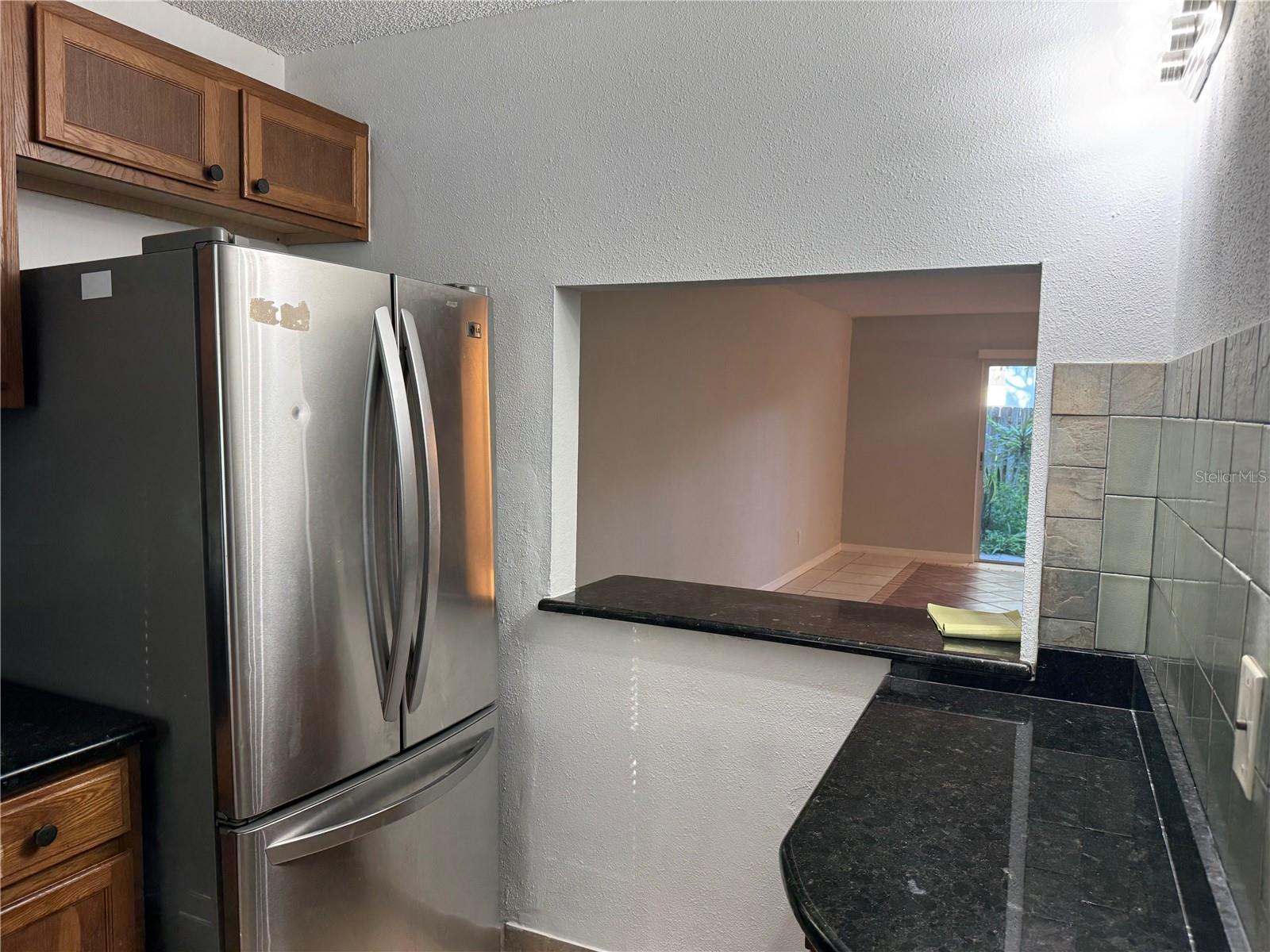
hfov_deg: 71.6
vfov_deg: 56.8
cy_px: 476
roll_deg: -1.1
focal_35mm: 24
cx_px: 635
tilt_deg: -5.5
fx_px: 881
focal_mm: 6.76
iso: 200
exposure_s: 1/120
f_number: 1.78
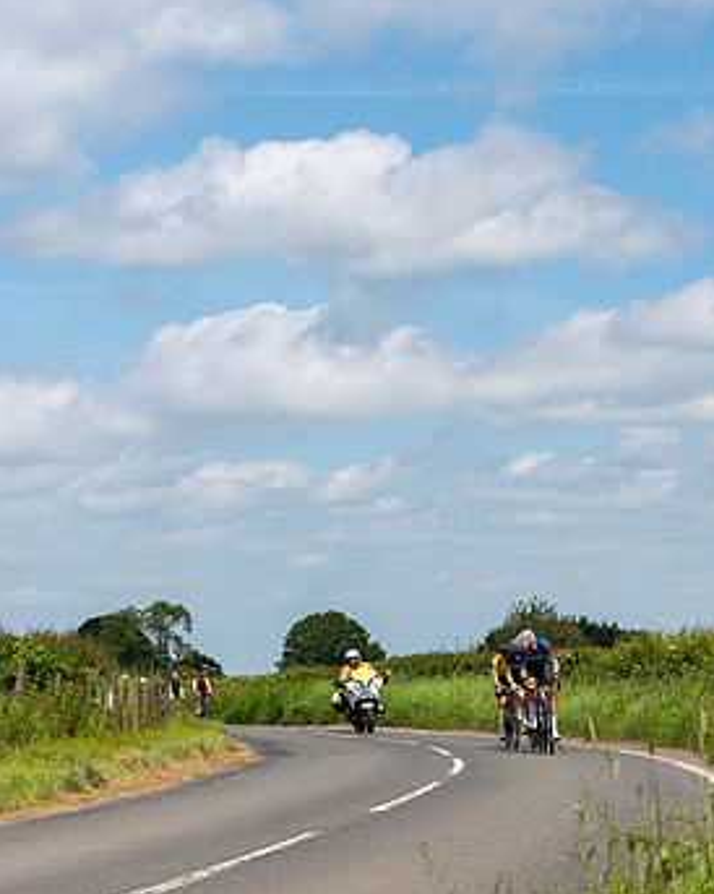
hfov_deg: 13.5
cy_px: 741
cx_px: 374
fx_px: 3014
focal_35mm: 114
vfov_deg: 16.7
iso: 100
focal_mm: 48
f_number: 6.3
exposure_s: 1/1250
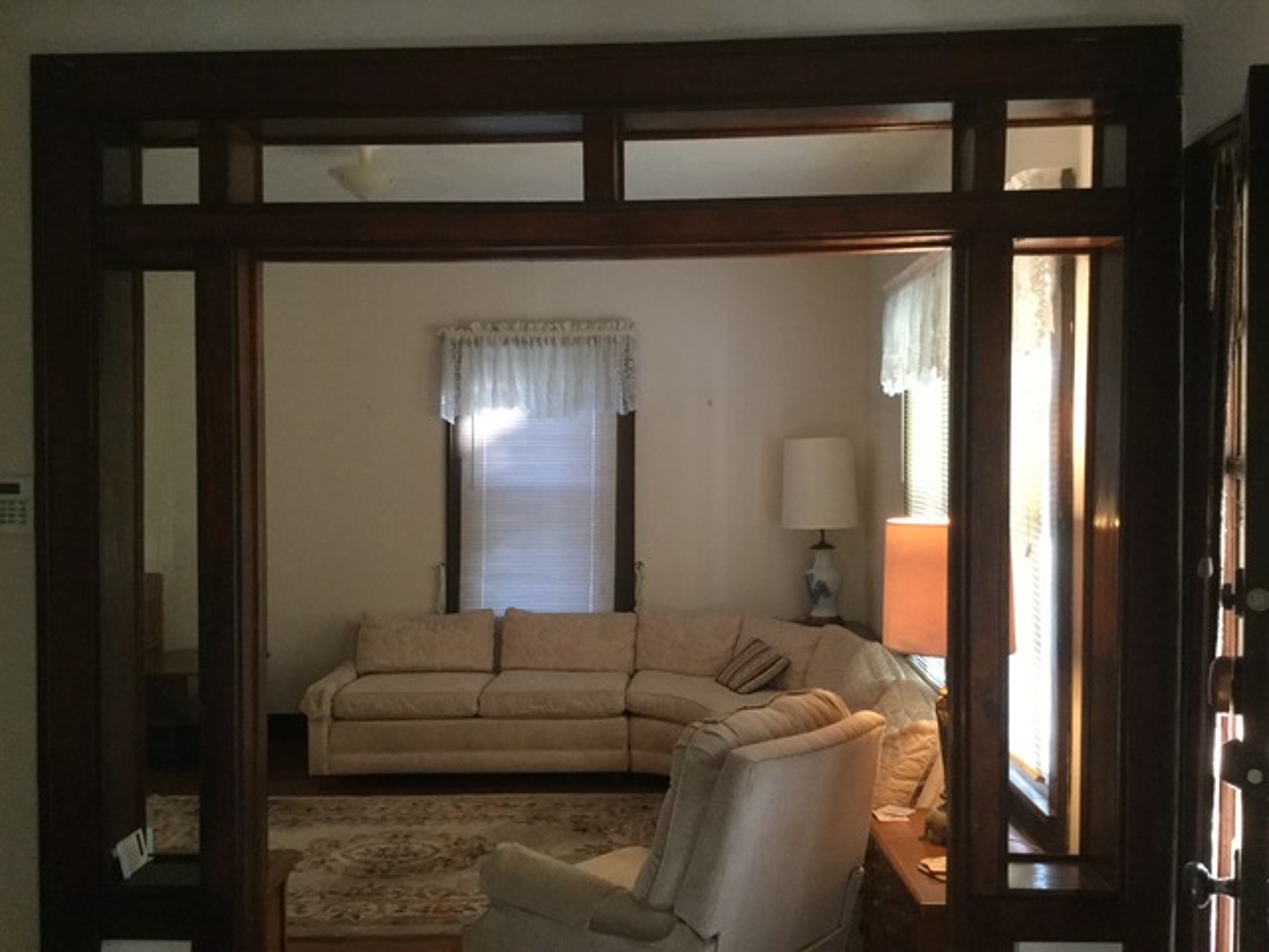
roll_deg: +0.2
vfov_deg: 45.4
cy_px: 476
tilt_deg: -1.0
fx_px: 1136
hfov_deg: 58.4
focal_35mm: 31
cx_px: 634
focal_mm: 3.3
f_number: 2.4
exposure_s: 1/20
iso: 200
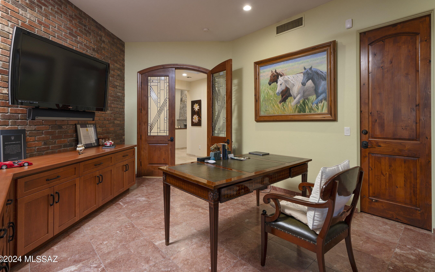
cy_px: 122
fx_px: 202
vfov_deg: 67.8
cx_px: 223
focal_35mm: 17
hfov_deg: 94.4
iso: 200
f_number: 7.1
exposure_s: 1/5
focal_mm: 16
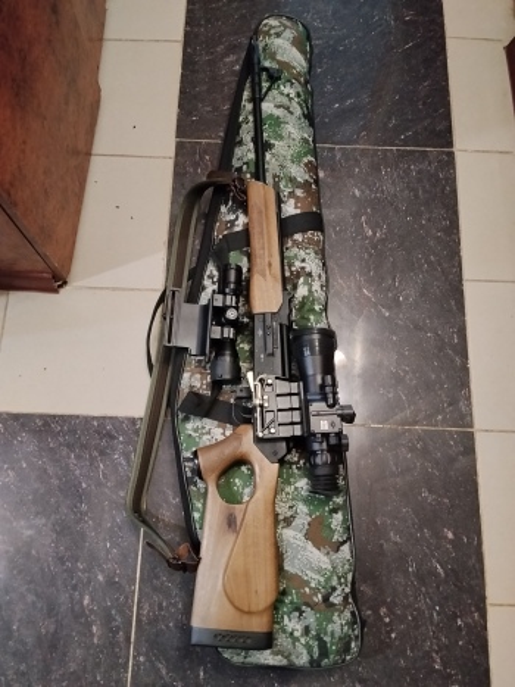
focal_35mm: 29
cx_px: 258
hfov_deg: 48.2
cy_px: 344
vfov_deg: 61.7
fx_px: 576
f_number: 1.8
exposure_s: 1/20
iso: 800
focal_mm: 4.22
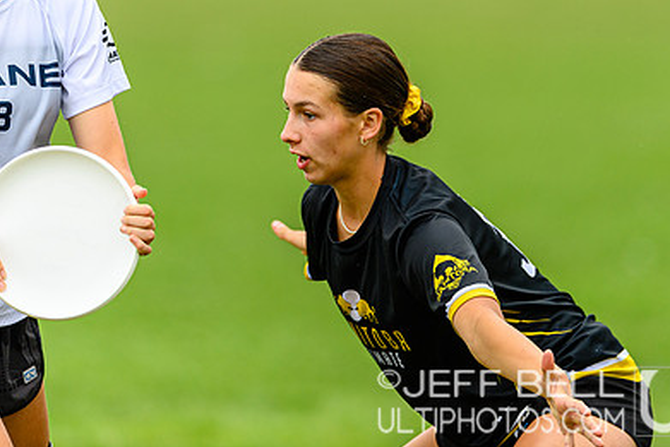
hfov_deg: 3.0
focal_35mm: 689
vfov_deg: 2.0
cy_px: 69
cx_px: 343
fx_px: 12827
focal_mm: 400
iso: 360
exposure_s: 1/1250
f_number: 3.2
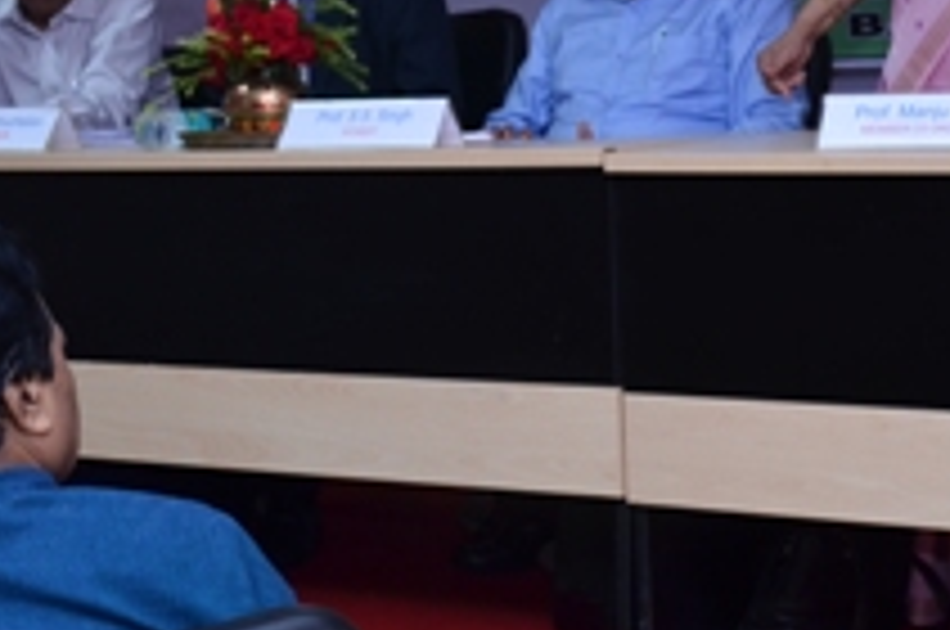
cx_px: 545
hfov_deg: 21.5
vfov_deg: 14.2
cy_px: 45
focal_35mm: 95
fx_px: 2503
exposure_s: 1/100
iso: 400
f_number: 4
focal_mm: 24
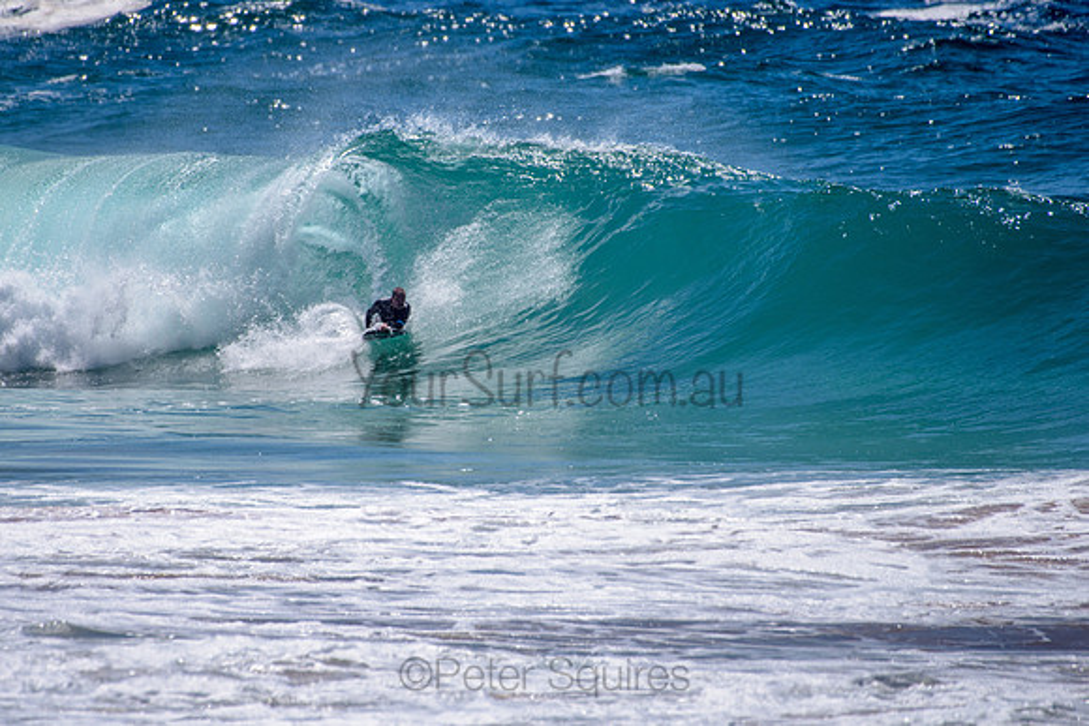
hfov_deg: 3.4
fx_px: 18541
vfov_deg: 2.2
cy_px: 331
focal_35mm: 613
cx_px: 451
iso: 72
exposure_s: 1/2000
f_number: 5.6
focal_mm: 500
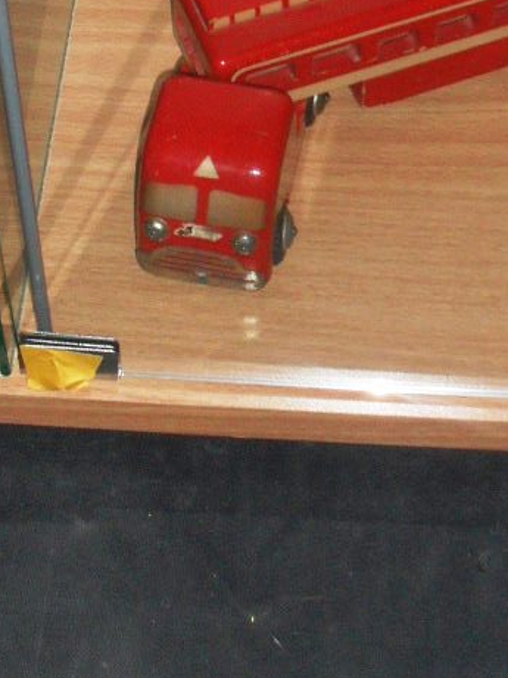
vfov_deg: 17.6
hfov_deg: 13.4
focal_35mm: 109
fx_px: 2133
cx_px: 479
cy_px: -22
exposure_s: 1/45
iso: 200
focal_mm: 8.7
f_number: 3.9
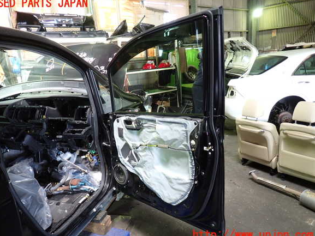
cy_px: 119
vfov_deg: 53.1
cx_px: 152
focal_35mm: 26
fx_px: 237
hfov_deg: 67.3
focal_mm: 4.5
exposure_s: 1/40
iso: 200
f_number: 2
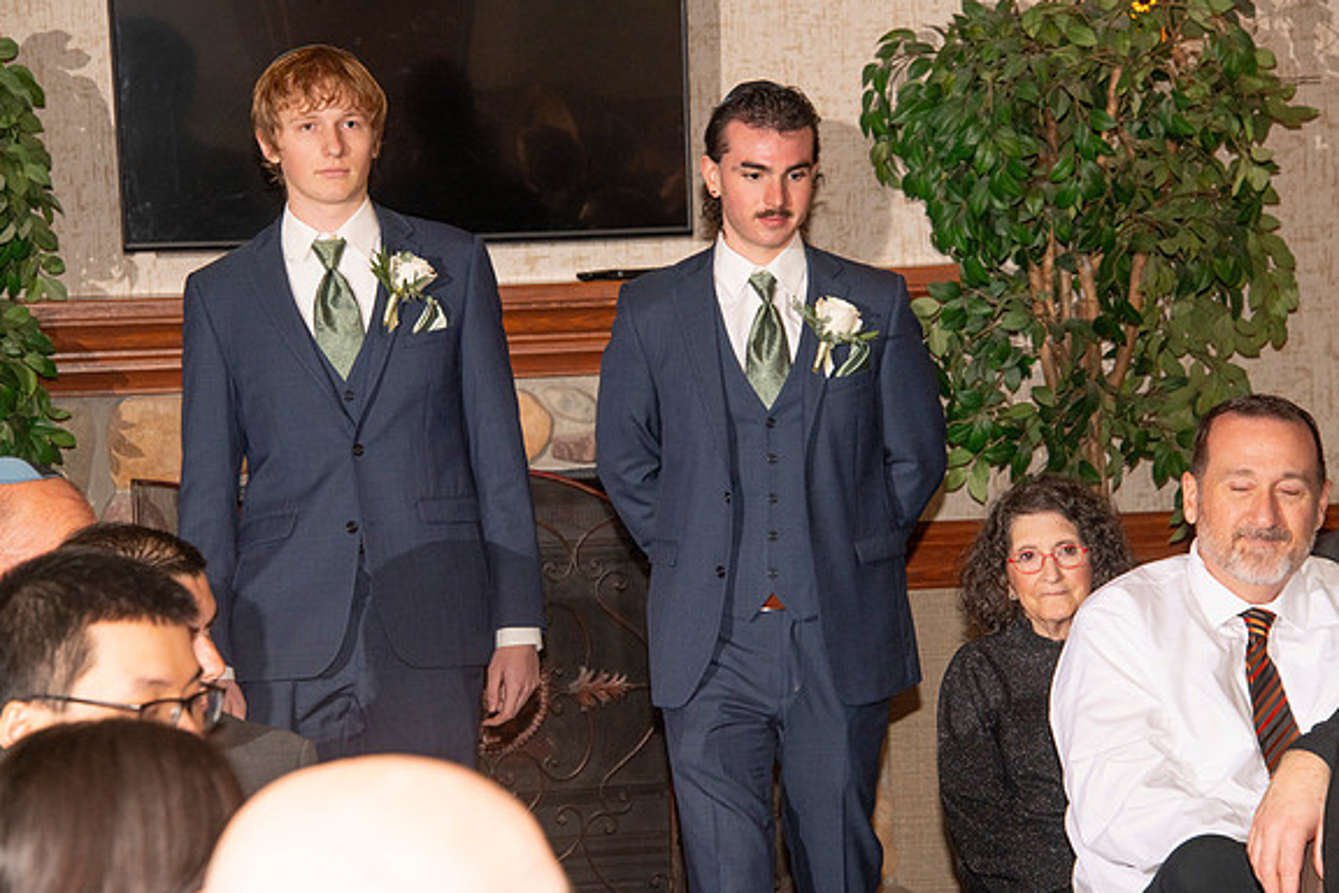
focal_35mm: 151
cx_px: 667
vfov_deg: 9.1
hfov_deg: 13.6
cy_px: 448
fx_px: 5616
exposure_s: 1/160
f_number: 10
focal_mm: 150
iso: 1000
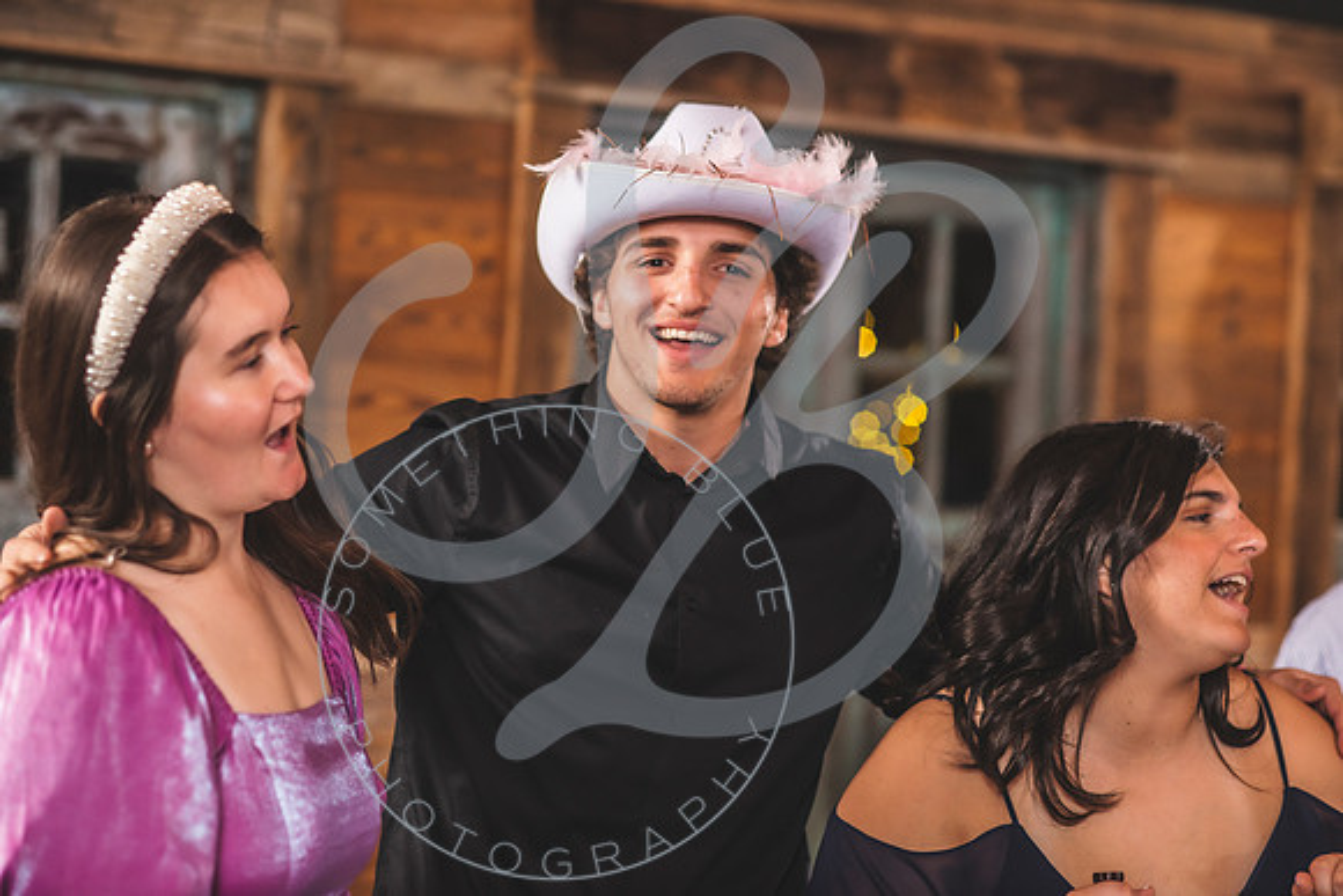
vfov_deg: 16.1
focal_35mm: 85
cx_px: 672
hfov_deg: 23.9
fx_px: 3172
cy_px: 448
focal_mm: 85
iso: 800
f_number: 2.8
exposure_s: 1/200
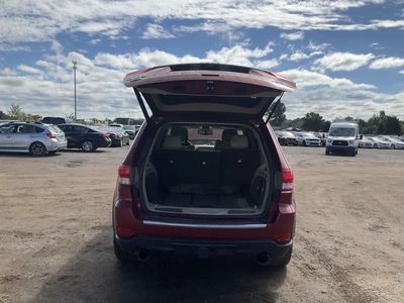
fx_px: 338
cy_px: 152
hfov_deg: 61.7
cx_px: 202
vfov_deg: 48.2
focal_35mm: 29
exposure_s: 1/2427
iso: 25
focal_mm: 3
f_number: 1.8
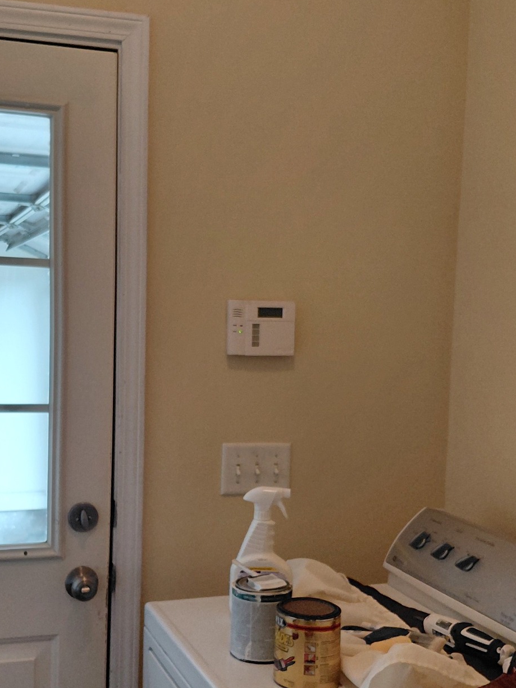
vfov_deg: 40.4
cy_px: 387
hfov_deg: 30.9
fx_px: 934
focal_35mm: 47
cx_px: 239
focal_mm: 4.69
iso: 125
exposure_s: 1/120
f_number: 1.8
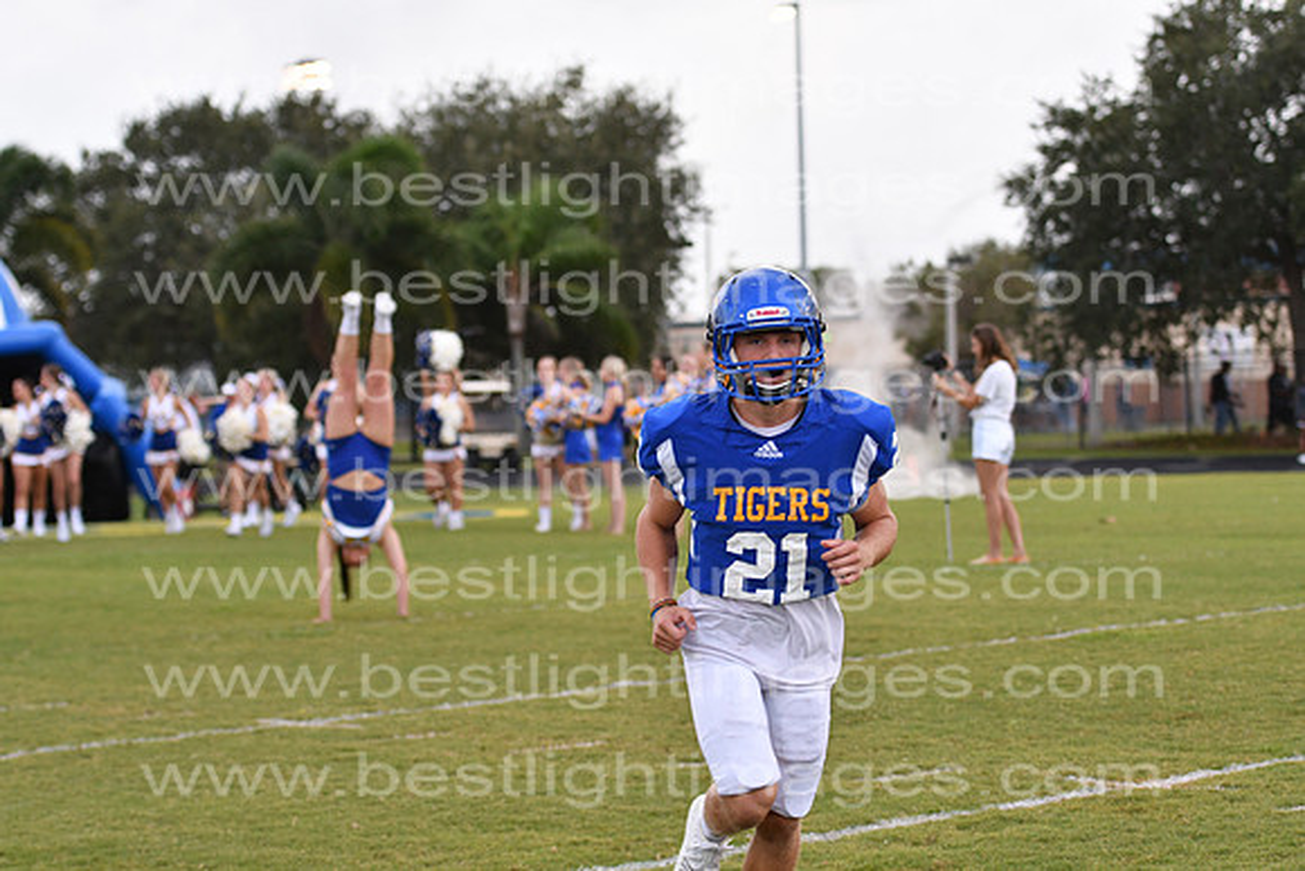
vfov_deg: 13.0
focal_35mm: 105
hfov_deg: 19.5
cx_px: 652
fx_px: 3807
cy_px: 436
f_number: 3.2
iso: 800
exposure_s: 1/1000
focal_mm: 70
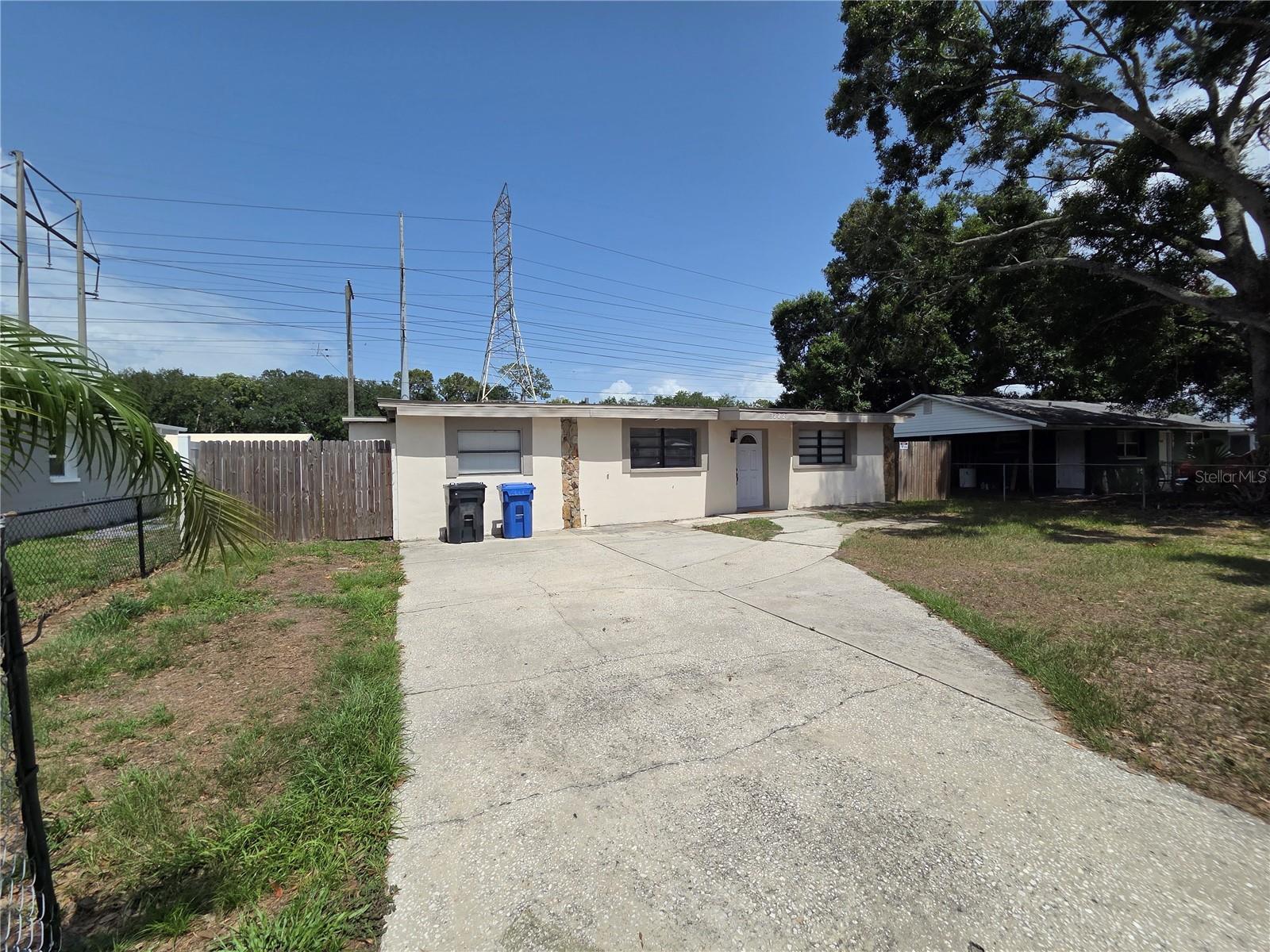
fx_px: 477
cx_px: 635
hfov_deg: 106.2
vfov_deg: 89.9
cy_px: 476
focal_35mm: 13
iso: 50
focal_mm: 2.2
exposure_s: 1/2985
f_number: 2.2
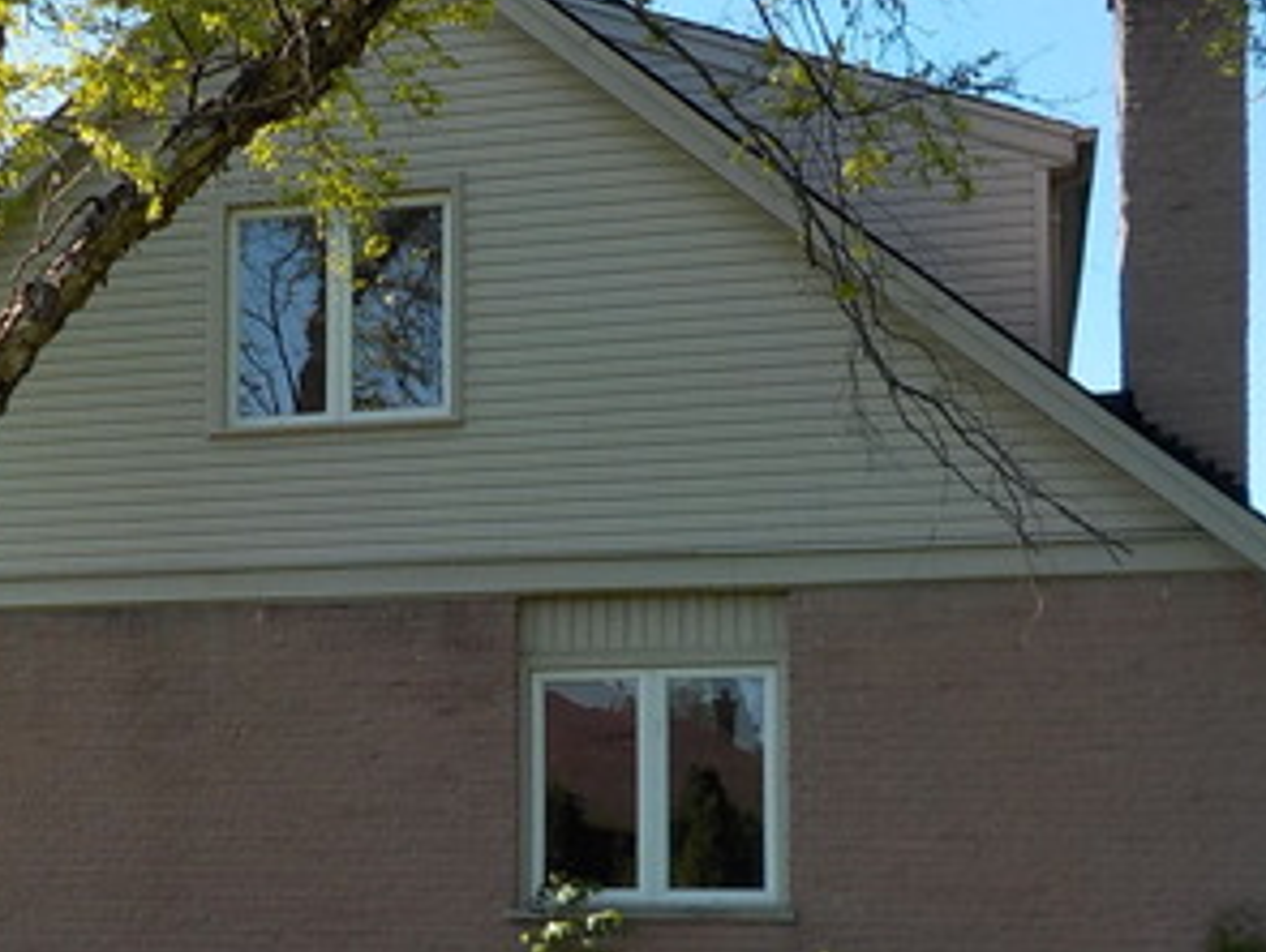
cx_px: 279
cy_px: 720
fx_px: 2380
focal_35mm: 65
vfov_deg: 22.4
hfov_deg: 29.2
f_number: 3.3
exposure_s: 1/640
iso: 125
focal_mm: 4.1
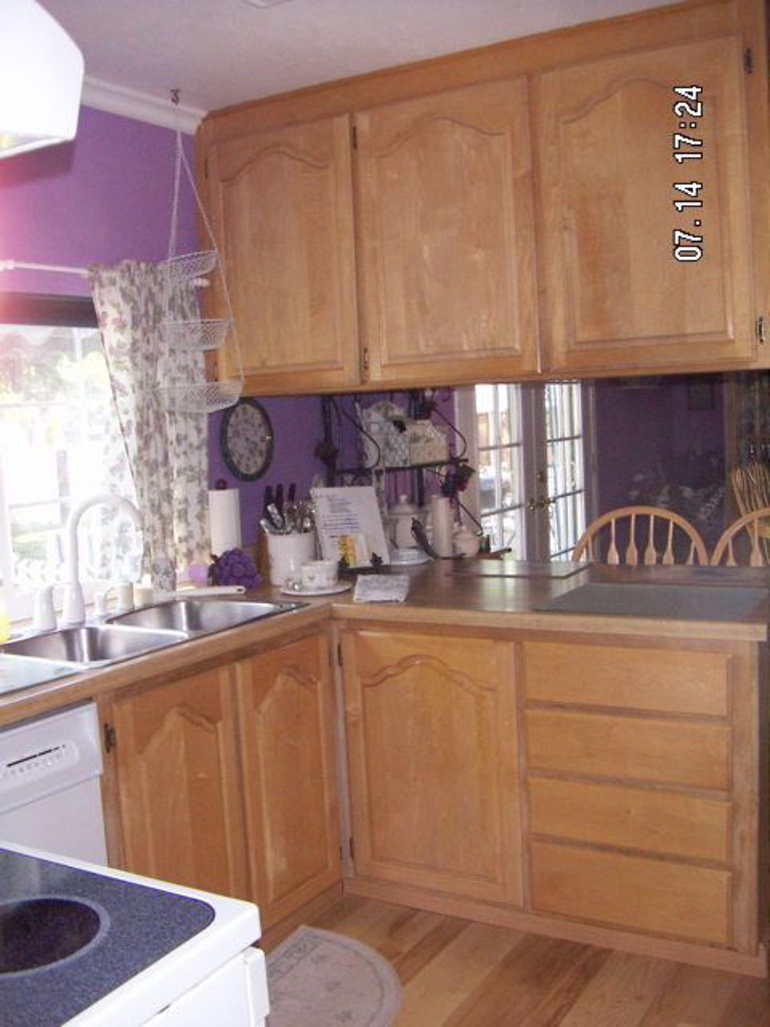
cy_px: 514
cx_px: 385
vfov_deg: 51.4
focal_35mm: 36
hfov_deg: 39.7
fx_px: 1068
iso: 200
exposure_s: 1/50
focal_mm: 4.7
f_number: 2.8
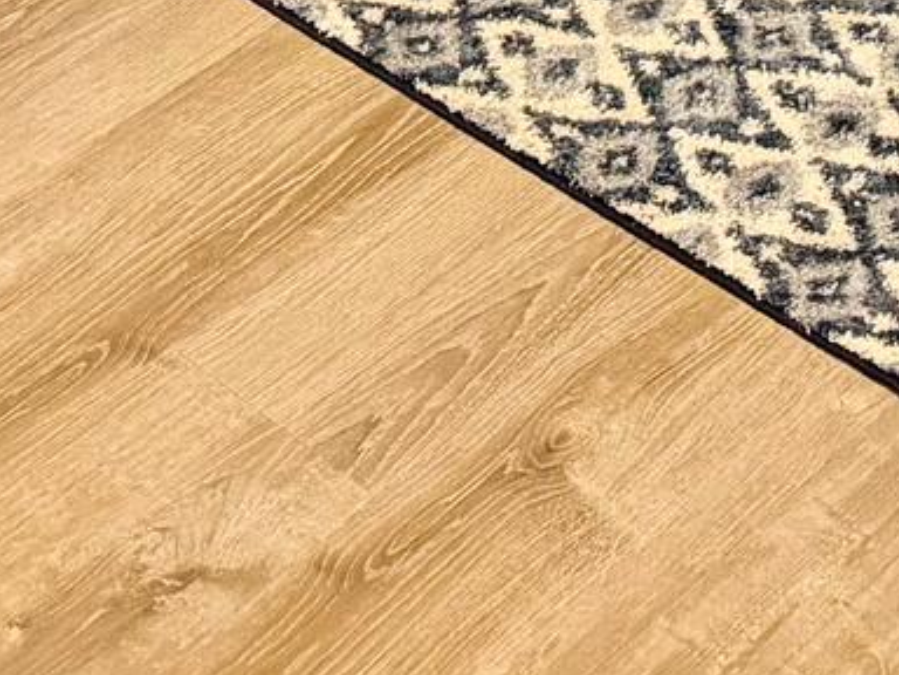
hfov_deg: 14.3
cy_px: -1113
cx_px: 1365
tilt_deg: -20.0
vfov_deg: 9.8
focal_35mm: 128
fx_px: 3324
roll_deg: -3.7
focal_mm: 6.76
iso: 500
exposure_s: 1/60
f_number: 1.78
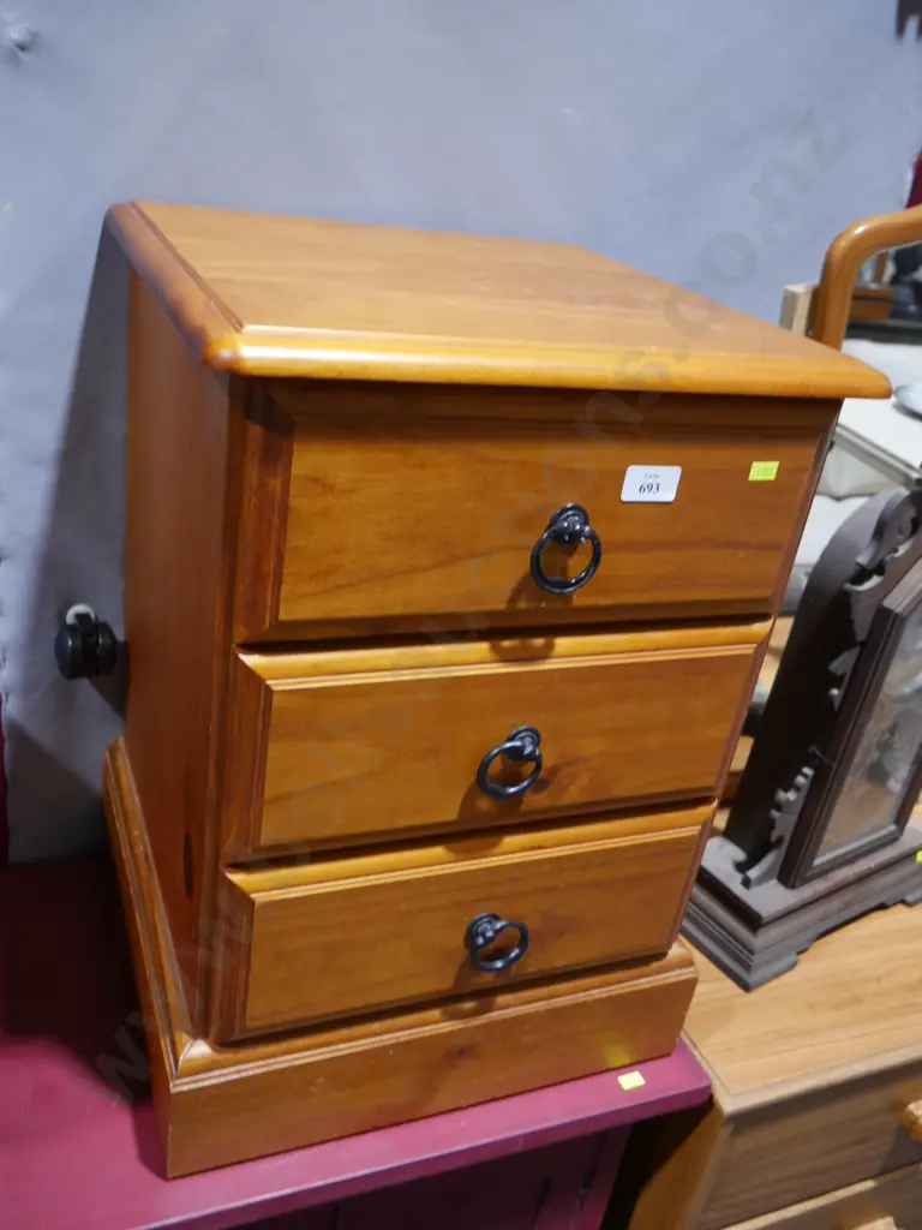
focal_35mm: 28
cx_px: 461
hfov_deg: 49.7
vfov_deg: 63.4
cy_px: 615
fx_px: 994
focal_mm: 14
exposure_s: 1/60
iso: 400
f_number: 3.5
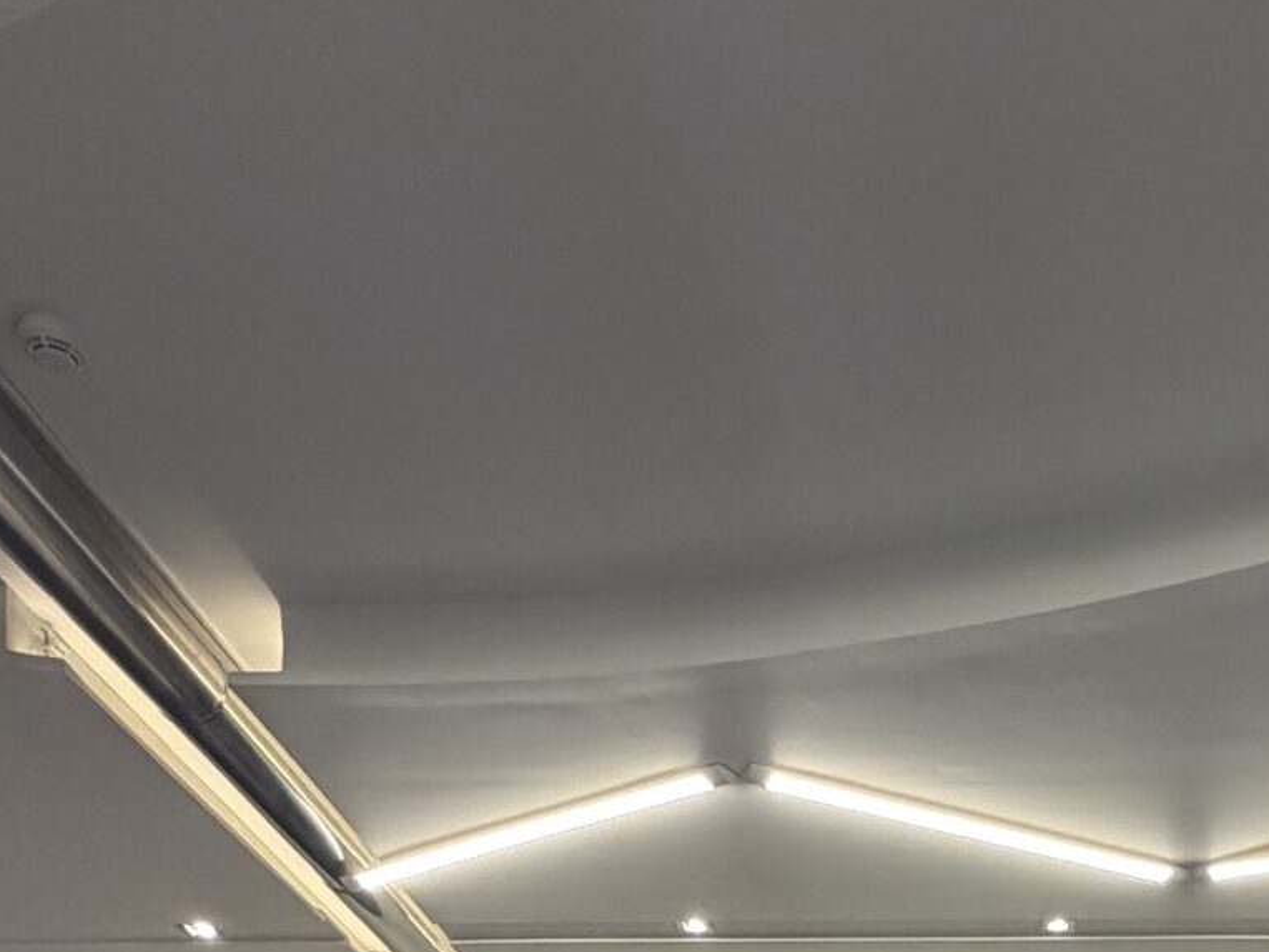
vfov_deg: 22.4
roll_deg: +1.1
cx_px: 996
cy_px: 1589
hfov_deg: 39.0
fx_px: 1723
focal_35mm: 47
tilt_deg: -0.3
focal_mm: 2.22
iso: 320
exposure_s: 1/100
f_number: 2.2
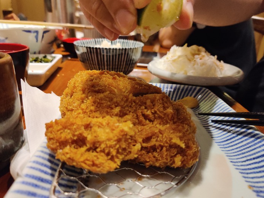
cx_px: 131
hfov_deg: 63.4
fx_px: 214
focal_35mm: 28
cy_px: 97
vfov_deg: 49.8
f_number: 1.65
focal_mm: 4.75
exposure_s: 1/50
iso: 1250
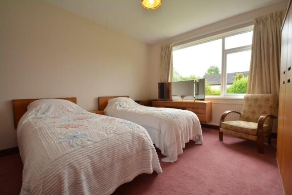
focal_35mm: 15
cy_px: 98
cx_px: 146
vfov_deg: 77.4
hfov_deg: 100.4
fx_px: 122
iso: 100
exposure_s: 1/13
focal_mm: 10
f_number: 10
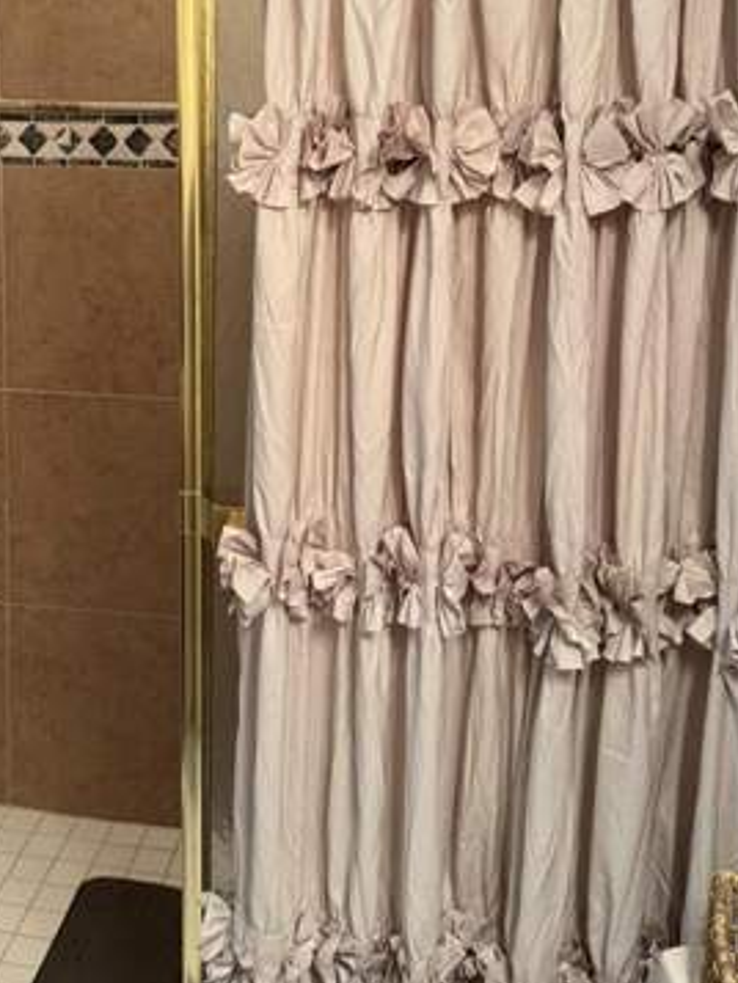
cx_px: 245
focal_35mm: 43
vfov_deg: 43.0
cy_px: 300
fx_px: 1222
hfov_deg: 33.3
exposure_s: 1/60
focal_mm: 6.76
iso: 250
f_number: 1.78
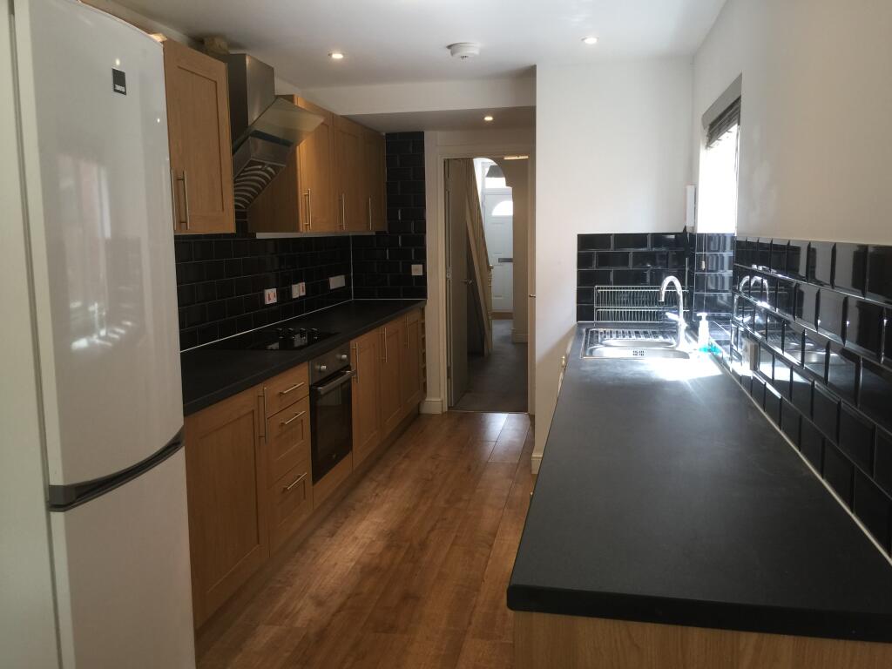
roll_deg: -0.1
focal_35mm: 29
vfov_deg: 48.2
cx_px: 446
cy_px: 334
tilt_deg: -7.9
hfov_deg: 61.7
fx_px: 747
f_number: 2.2
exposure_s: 1/33
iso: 40
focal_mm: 4.15
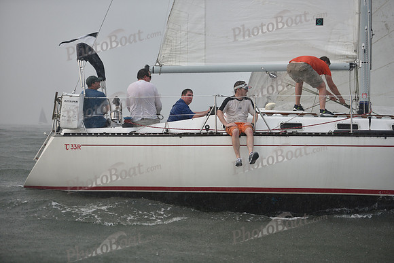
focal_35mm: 80
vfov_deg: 17.1
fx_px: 876
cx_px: 197
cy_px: 132
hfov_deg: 25.4
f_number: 2.8
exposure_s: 1/500
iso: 400
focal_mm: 80
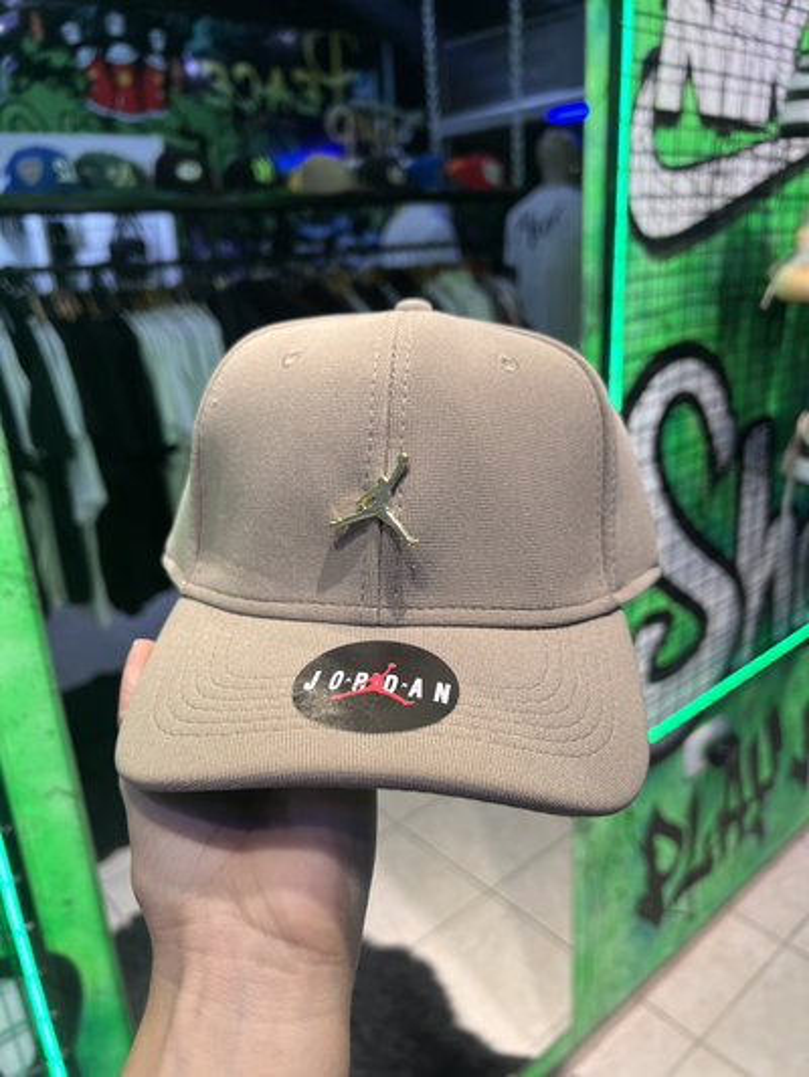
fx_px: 810
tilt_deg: -19.2
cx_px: 404
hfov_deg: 53.1
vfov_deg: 67.3
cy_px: 538
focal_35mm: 26
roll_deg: +3.3
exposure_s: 1/100
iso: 80
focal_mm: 5.7
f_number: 1.5
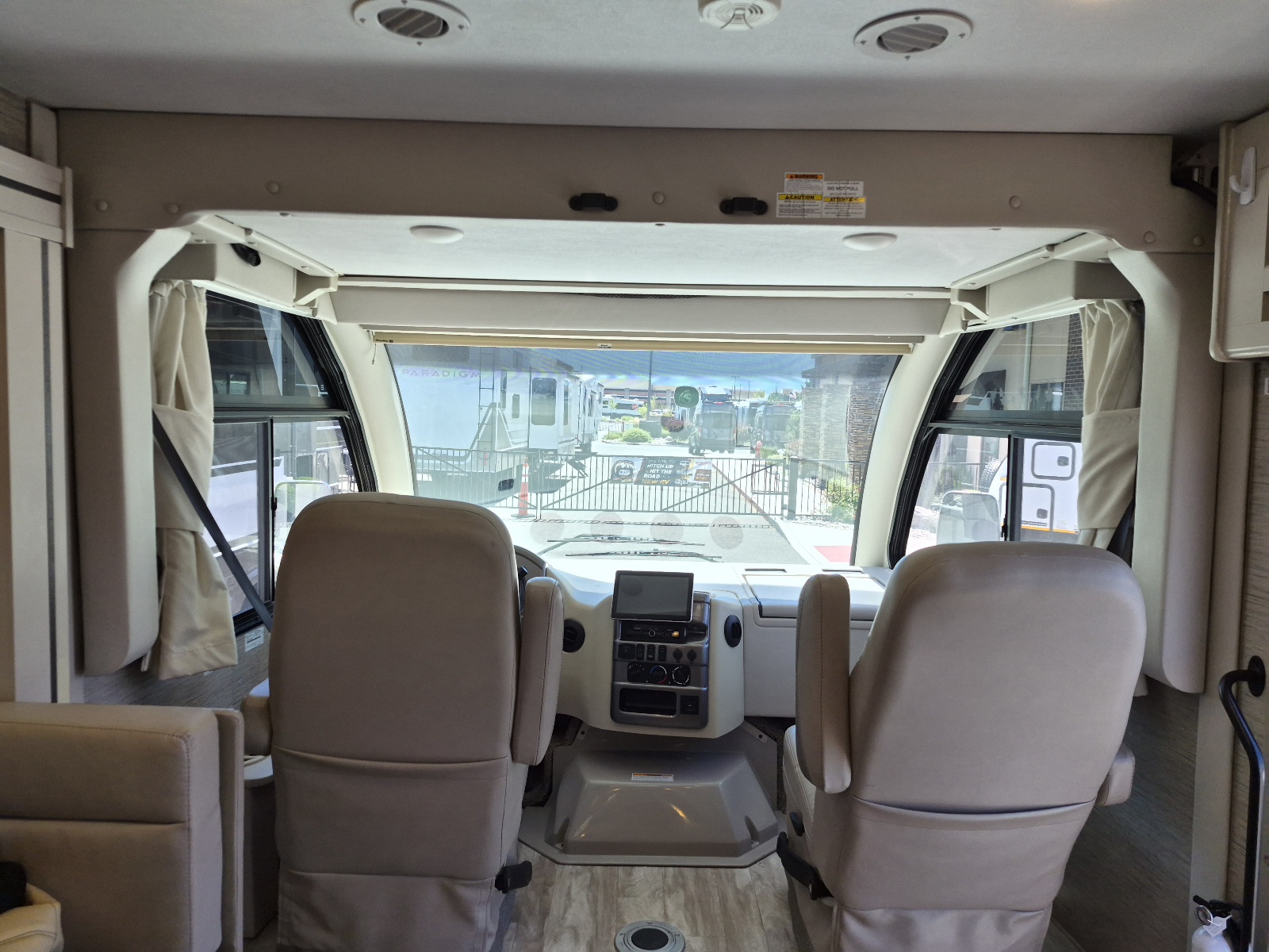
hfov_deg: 73.9
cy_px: 476
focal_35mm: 23
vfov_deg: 58.9
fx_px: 843
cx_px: 634
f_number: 1.8
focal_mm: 5.4
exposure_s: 1/1667
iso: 80
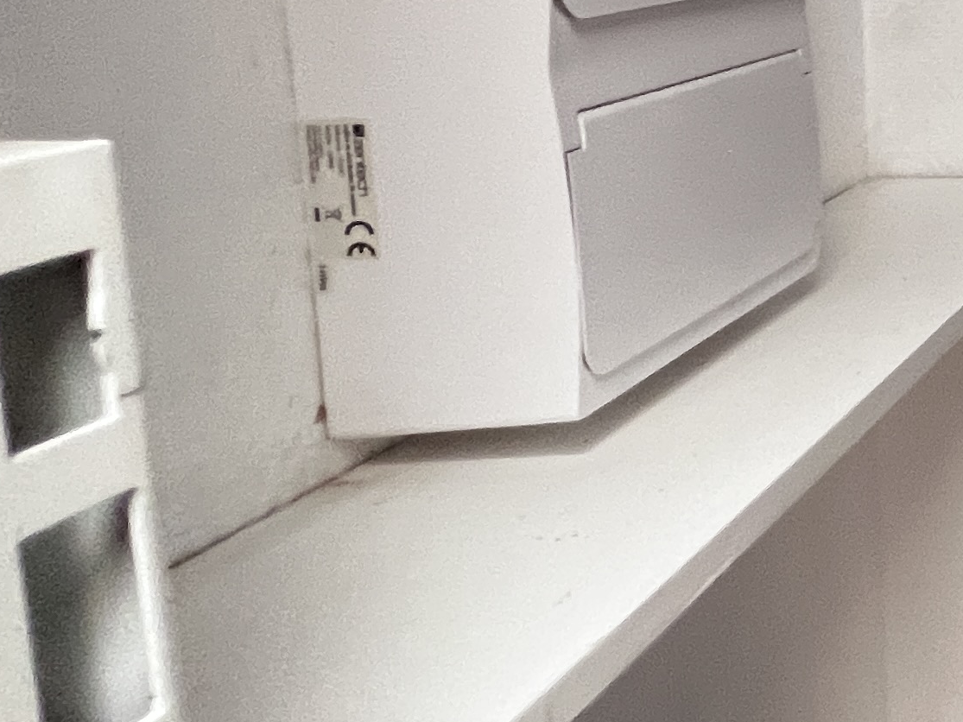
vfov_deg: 29.3
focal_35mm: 47
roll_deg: +0.2
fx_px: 1307
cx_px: 1607
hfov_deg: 24.6
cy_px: 37
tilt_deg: -7.2
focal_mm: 1.57
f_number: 1.8
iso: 250
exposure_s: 1/67
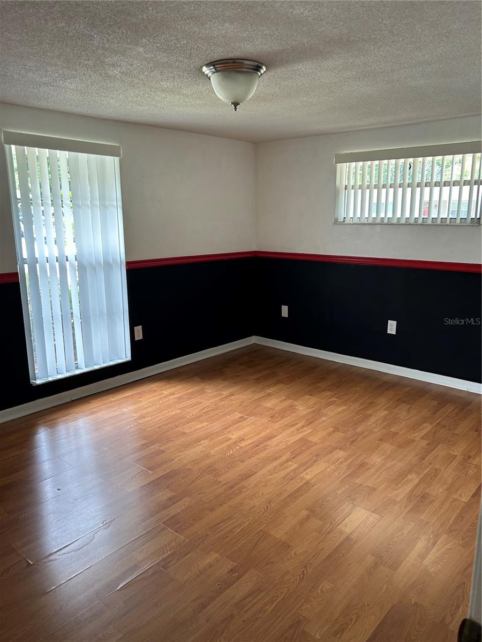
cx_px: 241
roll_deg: -0.6
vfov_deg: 67.3
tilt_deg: -13.9
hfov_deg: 53.1
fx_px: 483
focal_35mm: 26
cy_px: 321
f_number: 1.5
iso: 64
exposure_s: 1/60
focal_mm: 5.7
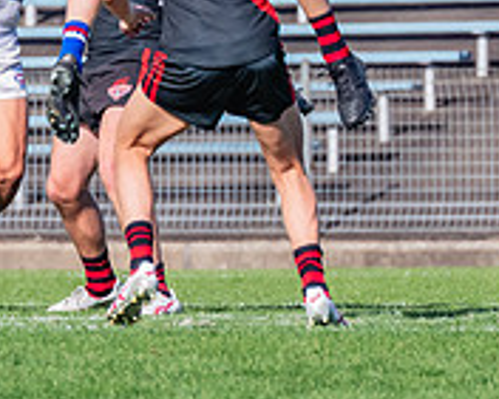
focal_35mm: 1808
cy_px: -190
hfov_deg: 1.1
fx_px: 26716
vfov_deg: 0.9
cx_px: 299
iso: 800
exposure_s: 1/1600
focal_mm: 420
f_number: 10
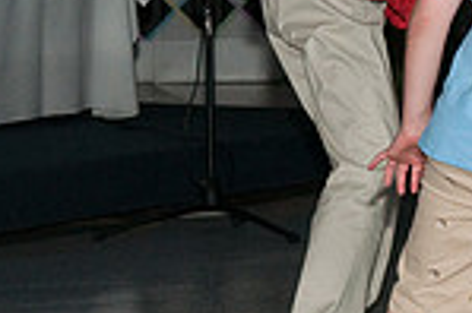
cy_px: 27
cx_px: 596
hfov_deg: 8.7
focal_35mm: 233
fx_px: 3051
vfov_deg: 5.9
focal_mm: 40
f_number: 8
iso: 800
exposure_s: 1/15
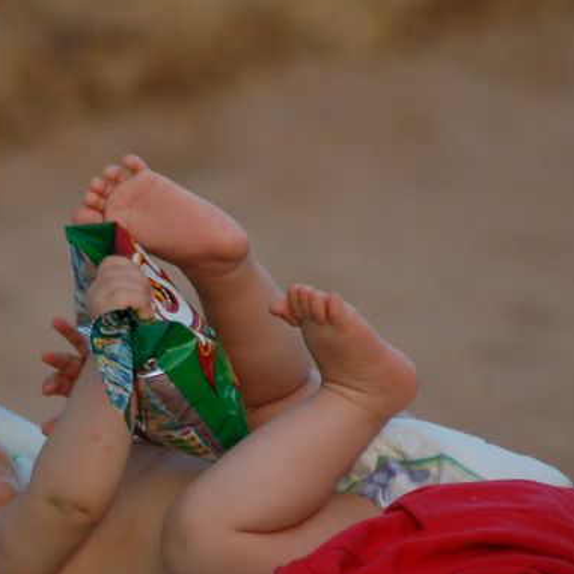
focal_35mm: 803
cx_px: 127
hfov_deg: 2.2
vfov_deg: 2.2
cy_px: 389
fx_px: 15065
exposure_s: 1/500
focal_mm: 300
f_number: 5.6
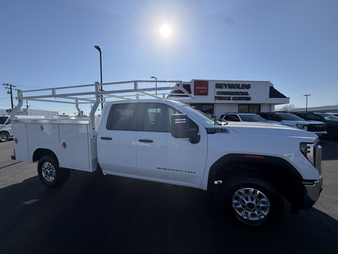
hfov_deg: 102.1
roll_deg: -0.1
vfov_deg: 85.7
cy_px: 127
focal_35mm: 14
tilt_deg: -2.8
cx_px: 169
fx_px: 137
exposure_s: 1/1145
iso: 20
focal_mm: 2.22
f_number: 2.2
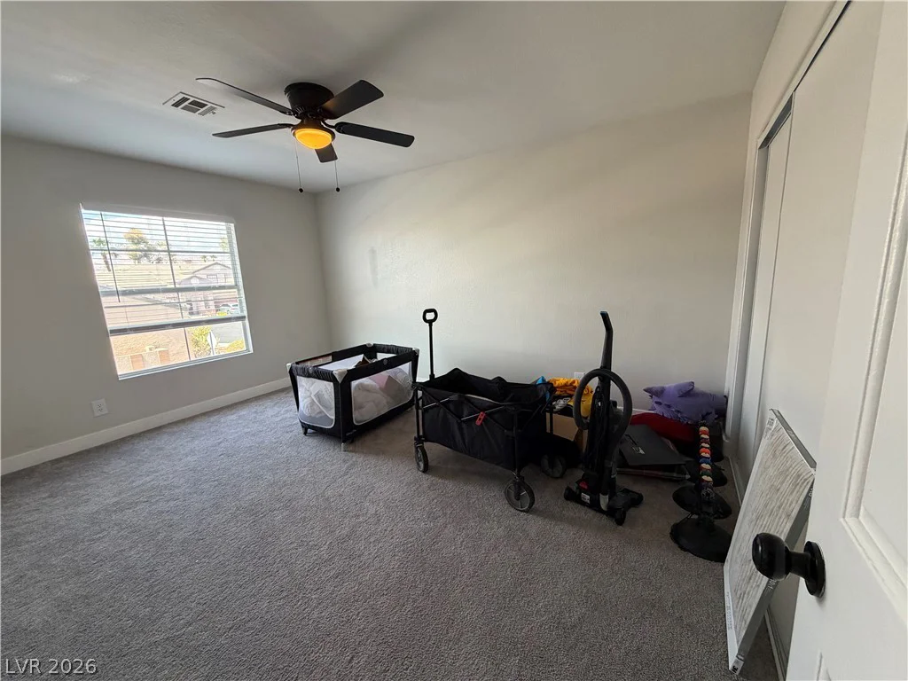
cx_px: 454
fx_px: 367
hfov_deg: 102.1
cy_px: 340
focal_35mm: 14
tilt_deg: -10.7
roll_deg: +2.4
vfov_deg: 85.7
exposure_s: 1/121
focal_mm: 2.22
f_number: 2.2
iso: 200
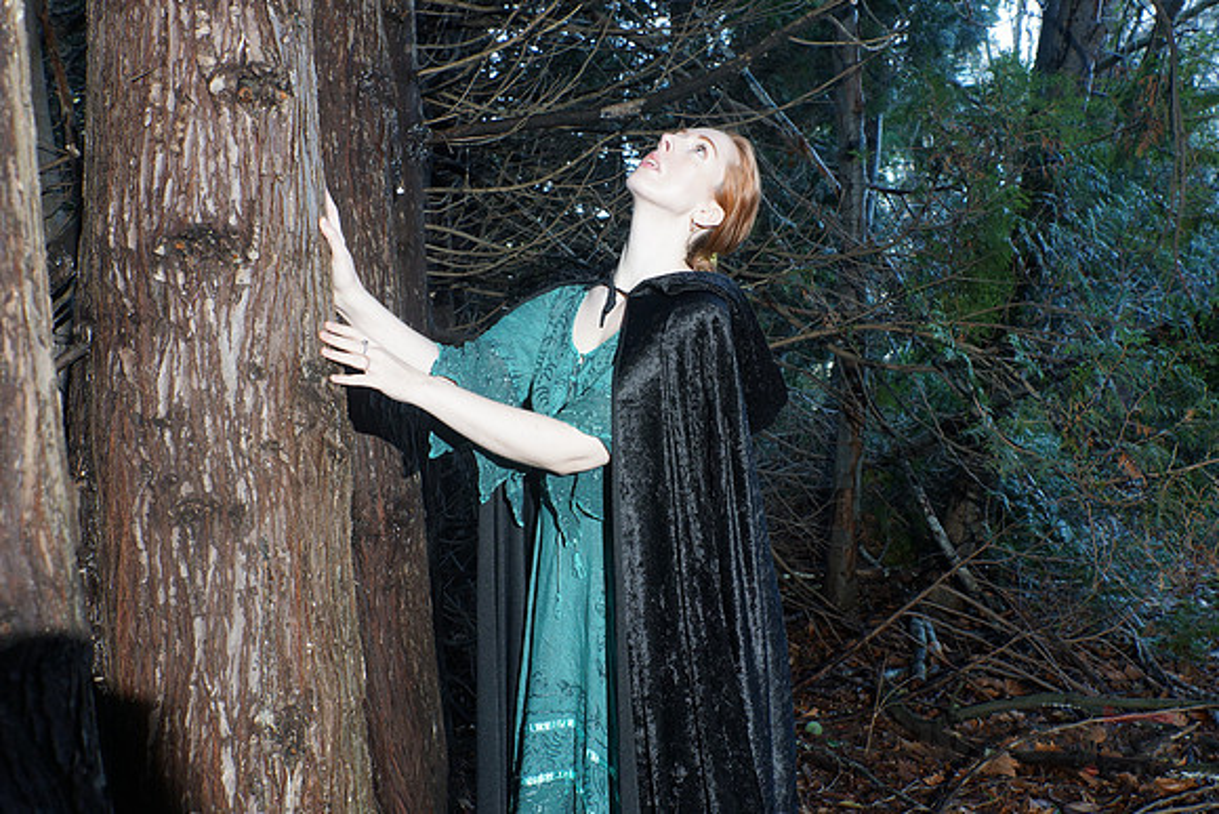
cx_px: 610
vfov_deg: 36.9
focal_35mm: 36
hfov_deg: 53.1
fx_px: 1219
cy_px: 407
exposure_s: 1/60
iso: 400
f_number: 5.6
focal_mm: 24
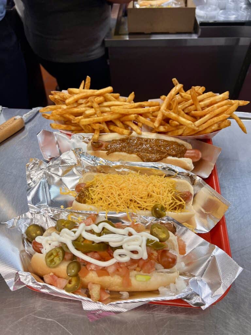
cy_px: 168
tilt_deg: -48.4
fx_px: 251
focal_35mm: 26
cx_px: 126
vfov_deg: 67.3
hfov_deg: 53.1
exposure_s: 1/120
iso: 64
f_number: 1.5
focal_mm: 5.7
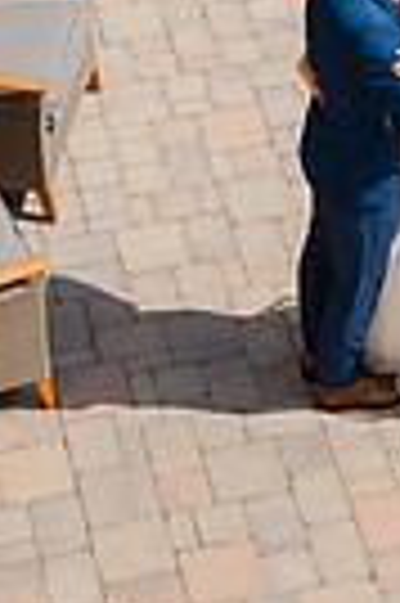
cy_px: -50
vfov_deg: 12.1
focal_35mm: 168
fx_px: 2807
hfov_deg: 8.1
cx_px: 238
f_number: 1.8
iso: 64
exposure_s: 1/4000
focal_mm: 50
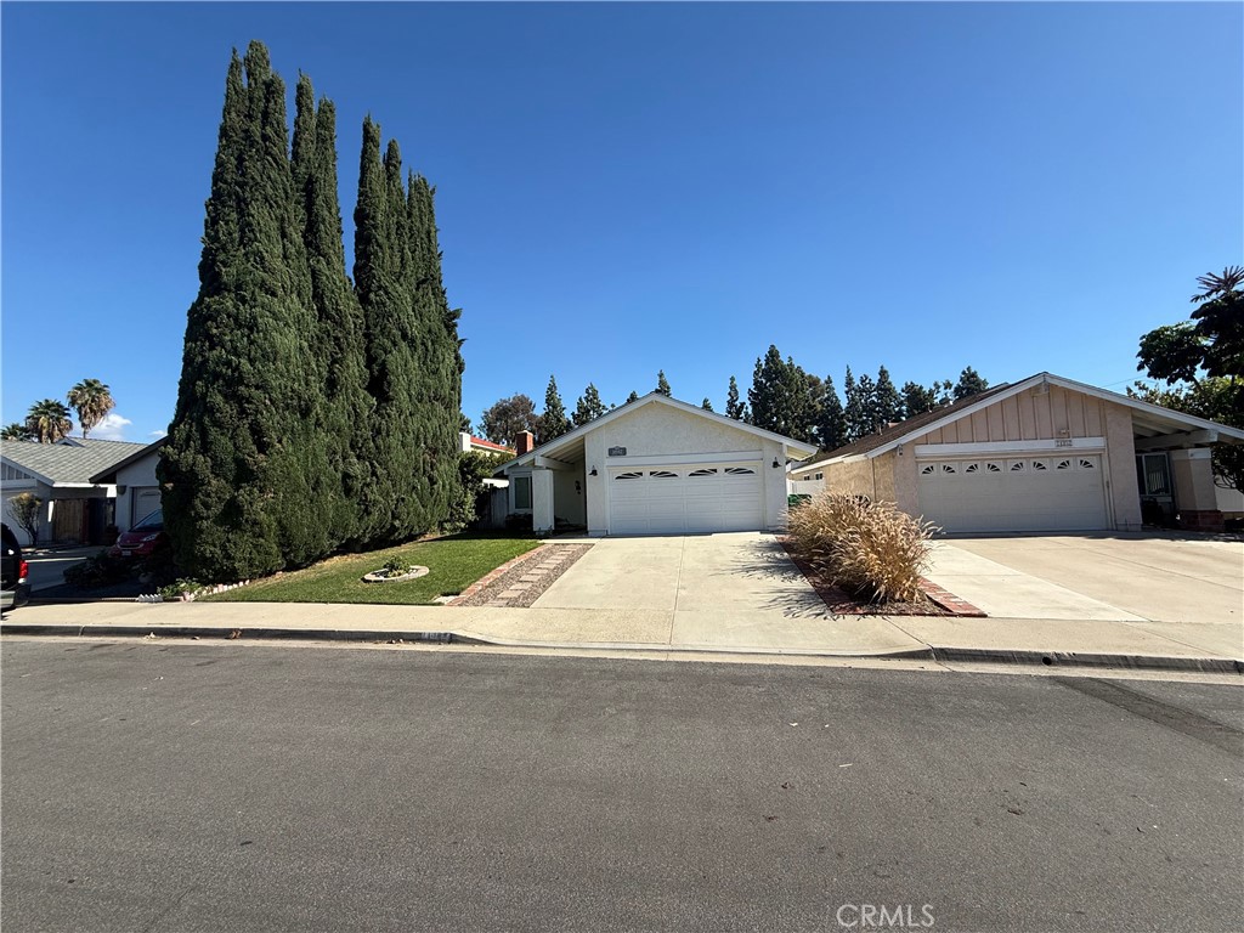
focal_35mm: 14
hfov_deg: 102.1
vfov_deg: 85.7
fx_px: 503
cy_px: 466
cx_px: 622
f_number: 2.2
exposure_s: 1/1848
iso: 50
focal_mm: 2.22
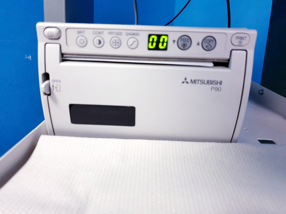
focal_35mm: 26
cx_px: 143
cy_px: 107
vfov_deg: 53.1
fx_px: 215
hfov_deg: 67.3
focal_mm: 4.3
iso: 320
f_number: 1.5
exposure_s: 1/33
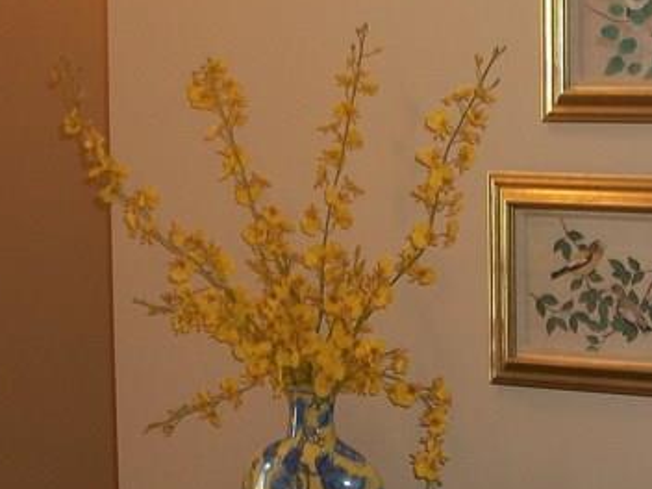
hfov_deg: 20.6
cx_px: 593
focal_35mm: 93
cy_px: 244
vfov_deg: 15.9
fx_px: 1752
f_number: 2.9
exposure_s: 1/30
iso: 80
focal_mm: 5.7
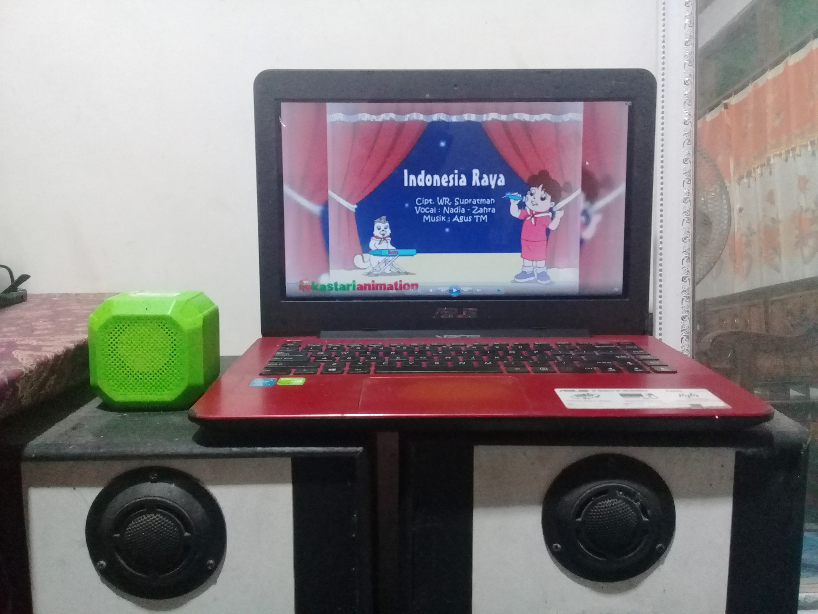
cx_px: 409
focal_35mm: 31
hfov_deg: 58.4
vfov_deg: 45.4
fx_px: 733
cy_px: 307
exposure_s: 1/17
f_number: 2.2
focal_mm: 3.3
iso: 500
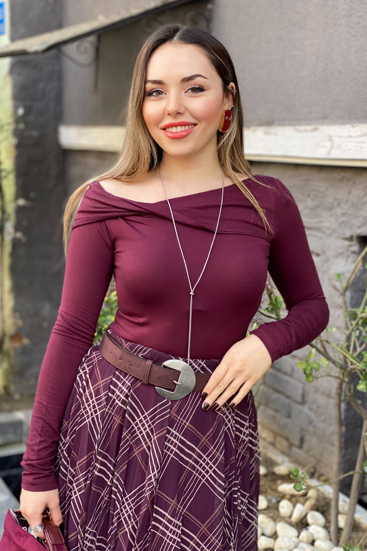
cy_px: 277
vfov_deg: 36.2
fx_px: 841
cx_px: 179
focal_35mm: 55
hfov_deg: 24.6
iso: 40
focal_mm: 6
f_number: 2
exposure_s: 1/122
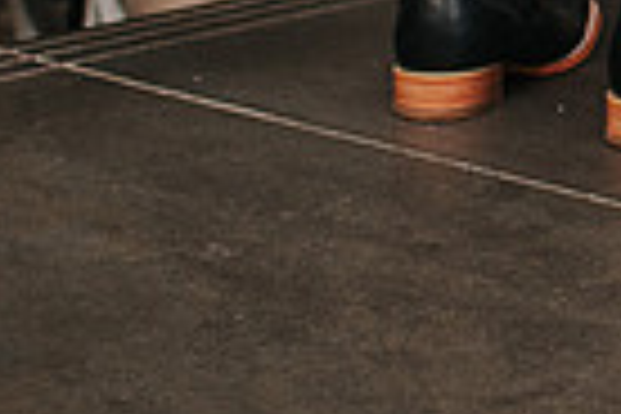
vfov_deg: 6.5
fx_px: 3553
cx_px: 1099
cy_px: -302
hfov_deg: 9.5
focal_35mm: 206
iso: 1000
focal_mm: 35
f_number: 3.2
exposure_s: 1/200
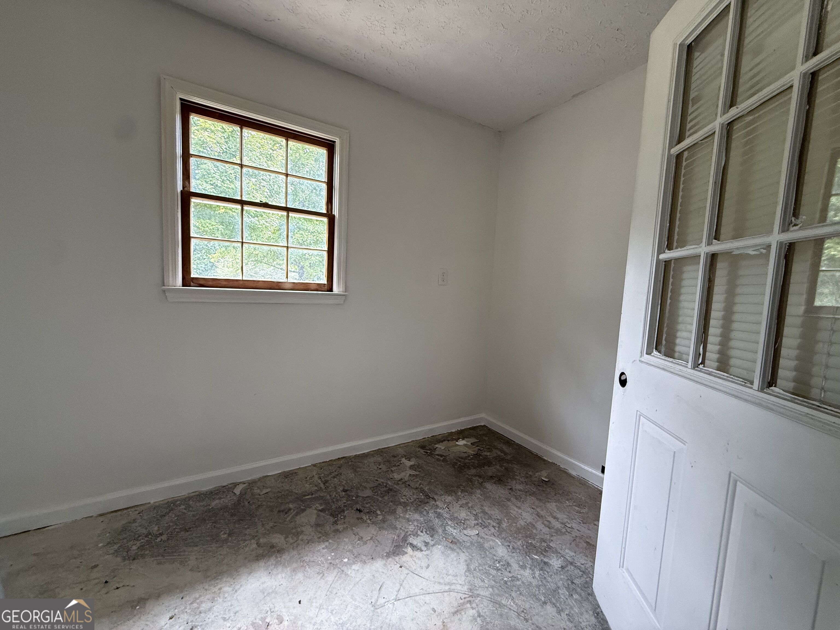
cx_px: 420
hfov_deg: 102.1
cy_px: 315
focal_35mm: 14
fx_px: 340
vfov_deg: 85.7
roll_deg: -3.0
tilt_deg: -5.0
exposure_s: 1/99
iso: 250
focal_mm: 2.22
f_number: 2.2
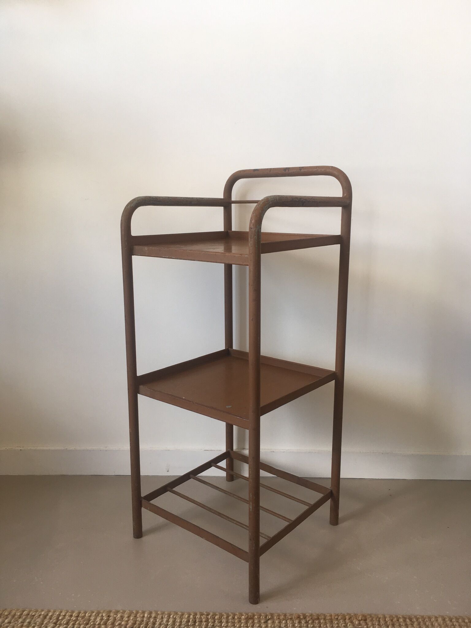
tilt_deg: -13.4
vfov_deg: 61.7
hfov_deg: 48.2
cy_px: 314
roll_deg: -0.4
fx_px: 526
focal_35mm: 29
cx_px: 236
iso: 32
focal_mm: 4.15
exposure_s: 1/50
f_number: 2.2
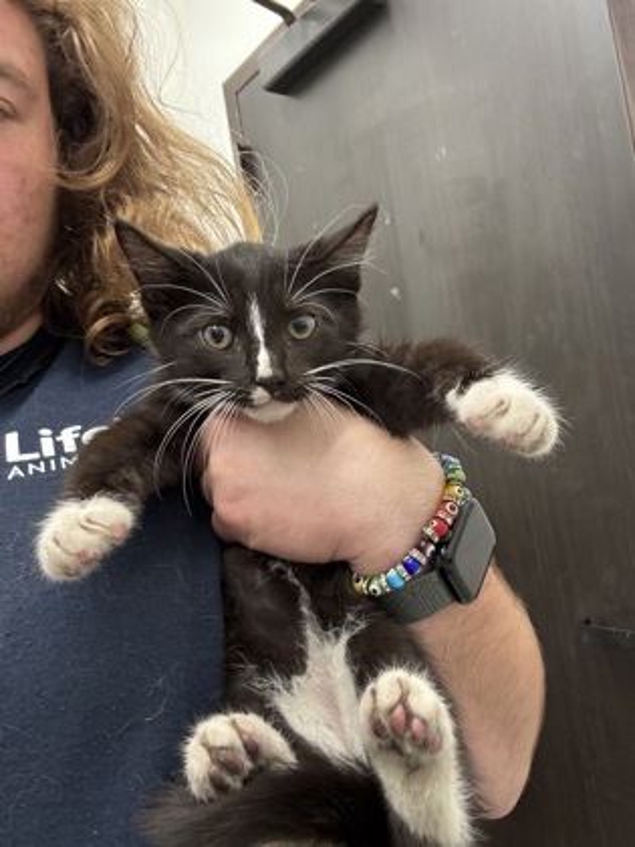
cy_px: 424
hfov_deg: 46.8
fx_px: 734
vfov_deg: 60.0
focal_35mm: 30
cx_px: 318
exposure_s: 1/60
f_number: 1.9
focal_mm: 2.69
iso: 250
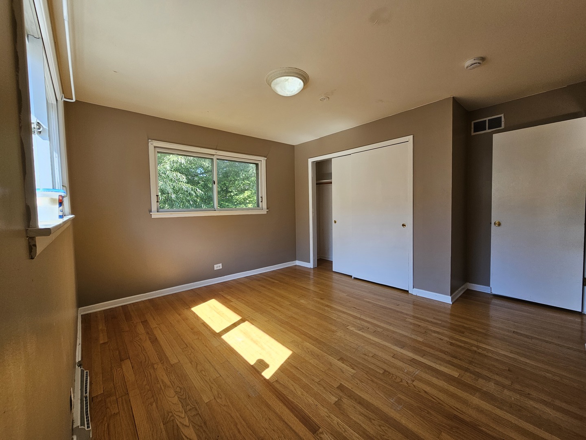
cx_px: 293
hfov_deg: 106.2
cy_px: 220
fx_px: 220
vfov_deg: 89.9
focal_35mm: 13
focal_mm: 2.2
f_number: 2.2
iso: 50
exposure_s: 1/120
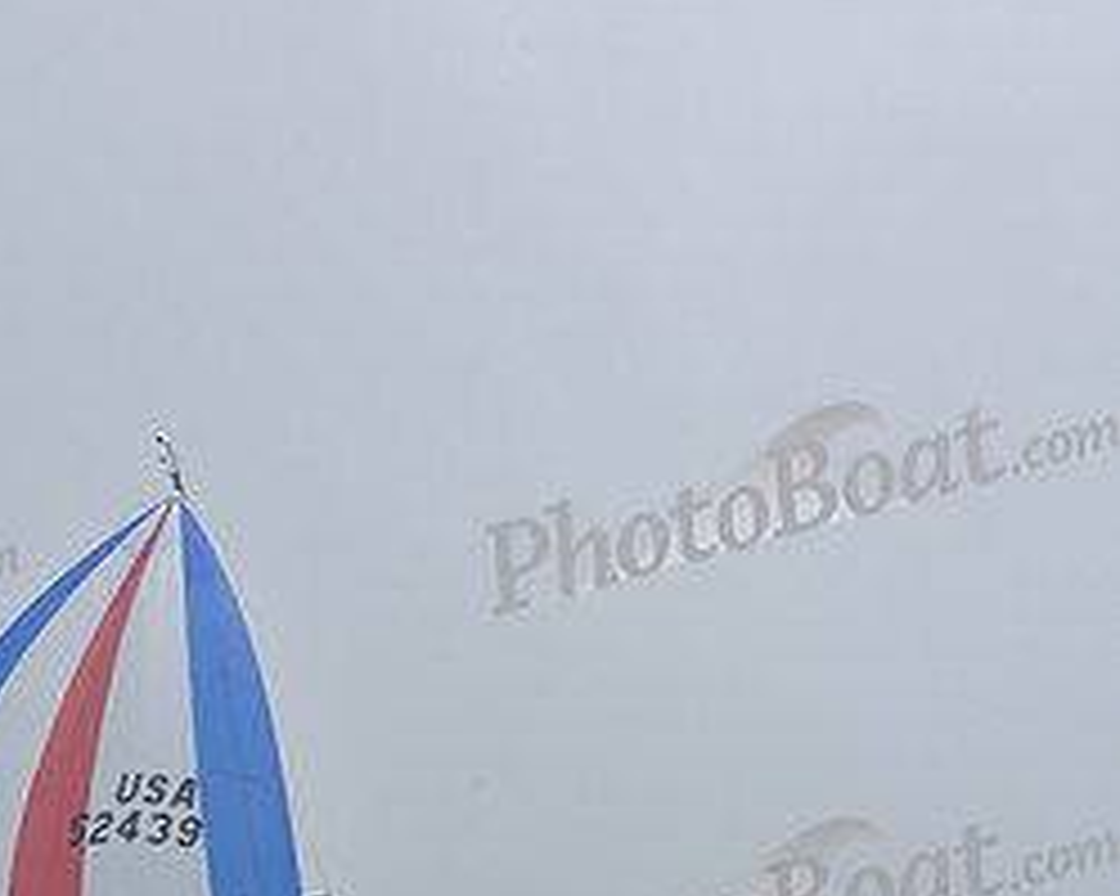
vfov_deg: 9.9
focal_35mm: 153
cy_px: 1211
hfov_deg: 12.6
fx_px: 5070
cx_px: 254
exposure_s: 1/800
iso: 250
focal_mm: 70
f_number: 11
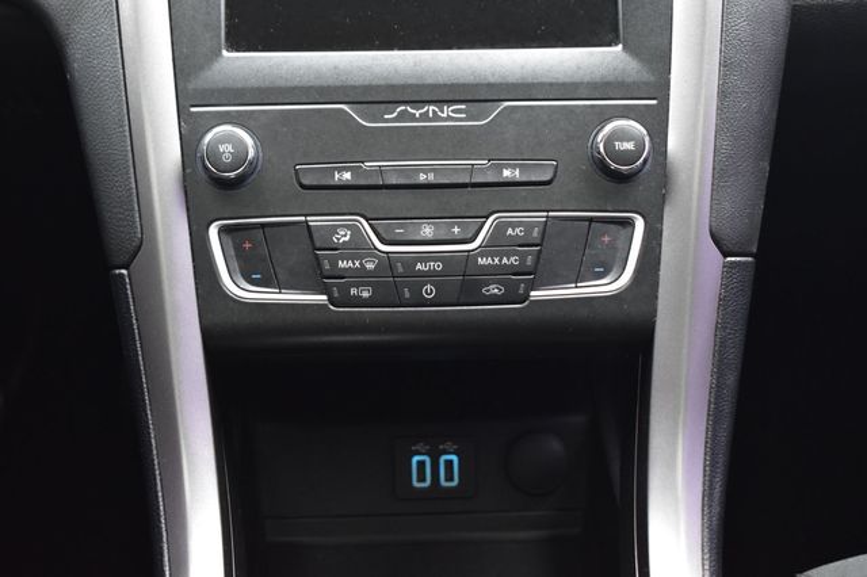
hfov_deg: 27.0
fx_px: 1805
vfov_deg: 18.2
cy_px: 288
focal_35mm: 75
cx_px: 434
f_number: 6.3
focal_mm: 50
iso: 1600
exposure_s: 1/15
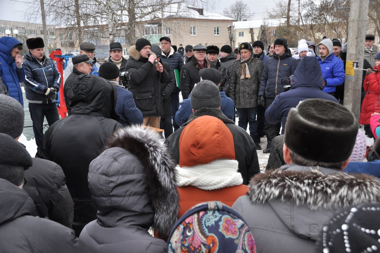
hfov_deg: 41.2
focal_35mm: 48
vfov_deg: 28.0
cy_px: 126
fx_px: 506
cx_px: 190
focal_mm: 32
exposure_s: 1/320
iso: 1000
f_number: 9
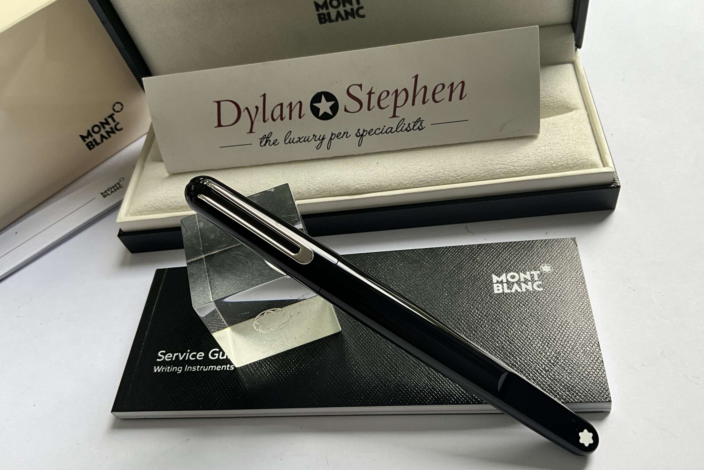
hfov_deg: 60.3
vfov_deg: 42.3
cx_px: 345
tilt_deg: -51.5
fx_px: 606
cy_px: 254
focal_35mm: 31
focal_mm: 3
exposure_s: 1/122
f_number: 1.8
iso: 25
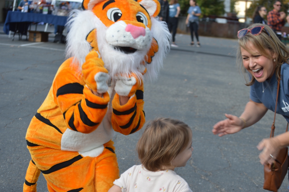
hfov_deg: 24.6
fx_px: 662
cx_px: 144
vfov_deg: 16.5
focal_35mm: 82
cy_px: 96
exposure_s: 1/160
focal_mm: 55
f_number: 6.3
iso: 100
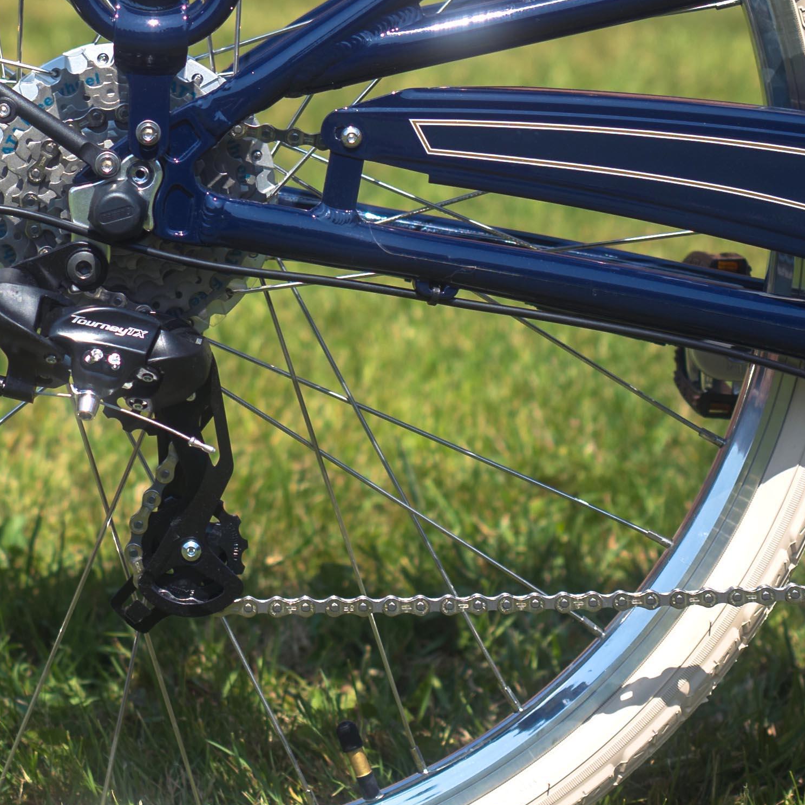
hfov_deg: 14.4
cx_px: 156
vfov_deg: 14.3
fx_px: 3157
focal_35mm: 120
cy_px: -38
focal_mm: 35
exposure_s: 1/2000
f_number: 2.8
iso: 125
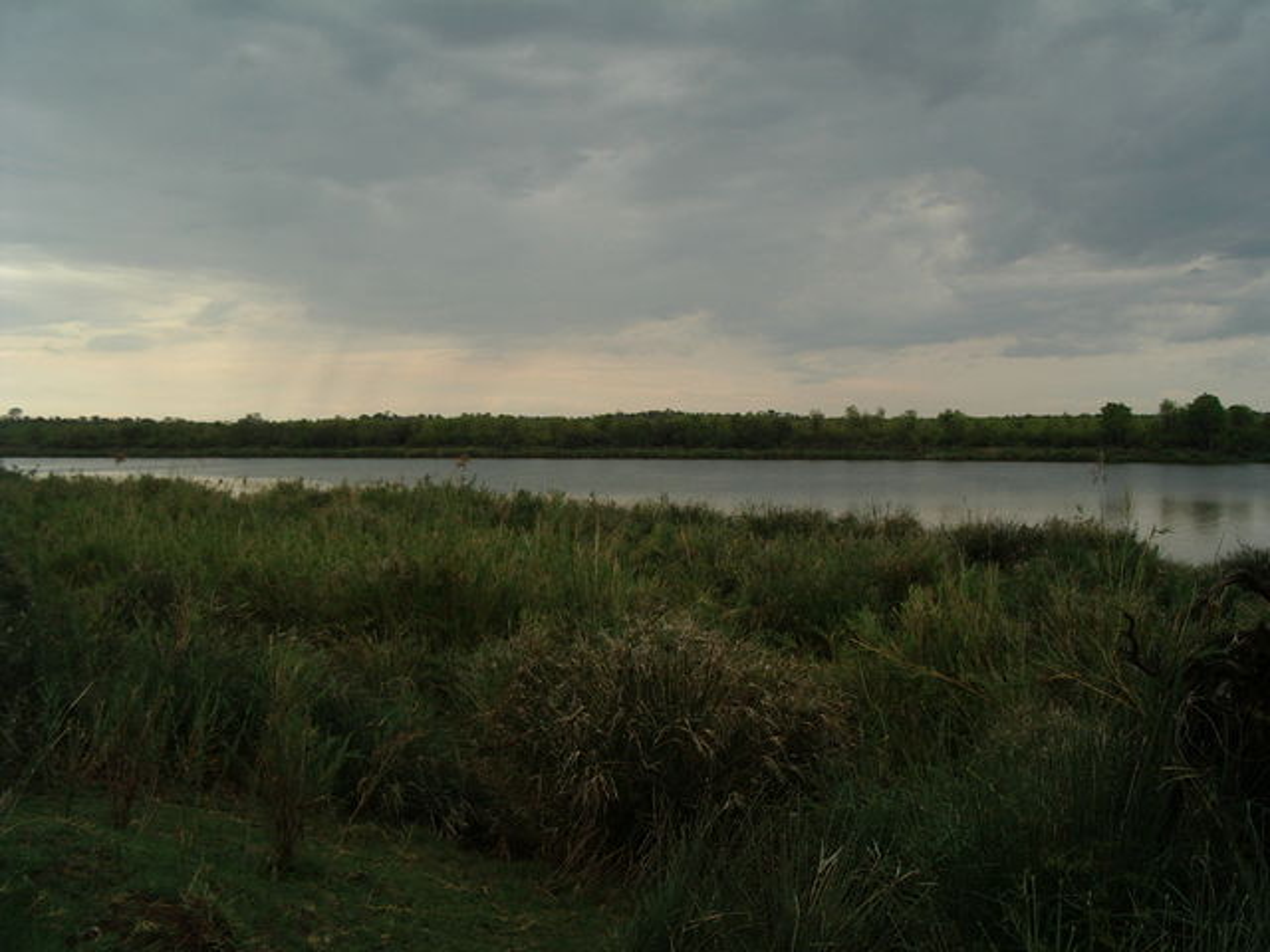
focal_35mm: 38
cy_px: 476
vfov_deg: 37.7
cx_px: 635
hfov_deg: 49.0
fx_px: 1394
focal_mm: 5.8
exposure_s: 1/200
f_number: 4.8
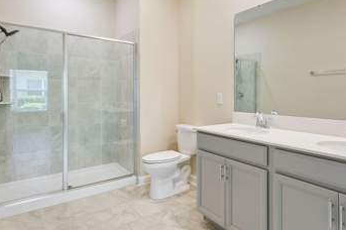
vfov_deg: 58.9
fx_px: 202
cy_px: 92
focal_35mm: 21
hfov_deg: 80.3
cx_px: 207
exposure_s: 1/6
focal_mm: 10
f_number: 4.5
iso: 400
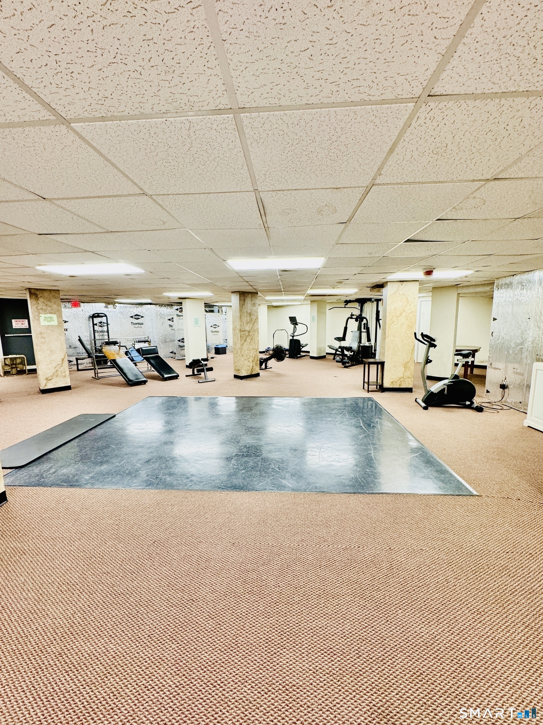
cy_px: 362
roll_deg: +1.4
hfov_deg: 85.7
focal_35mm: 14
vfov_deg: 102.1
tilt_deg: -8.0
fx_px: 293
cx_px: 272
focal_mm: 2.22
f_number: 2.2
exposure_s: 1/60
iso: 200
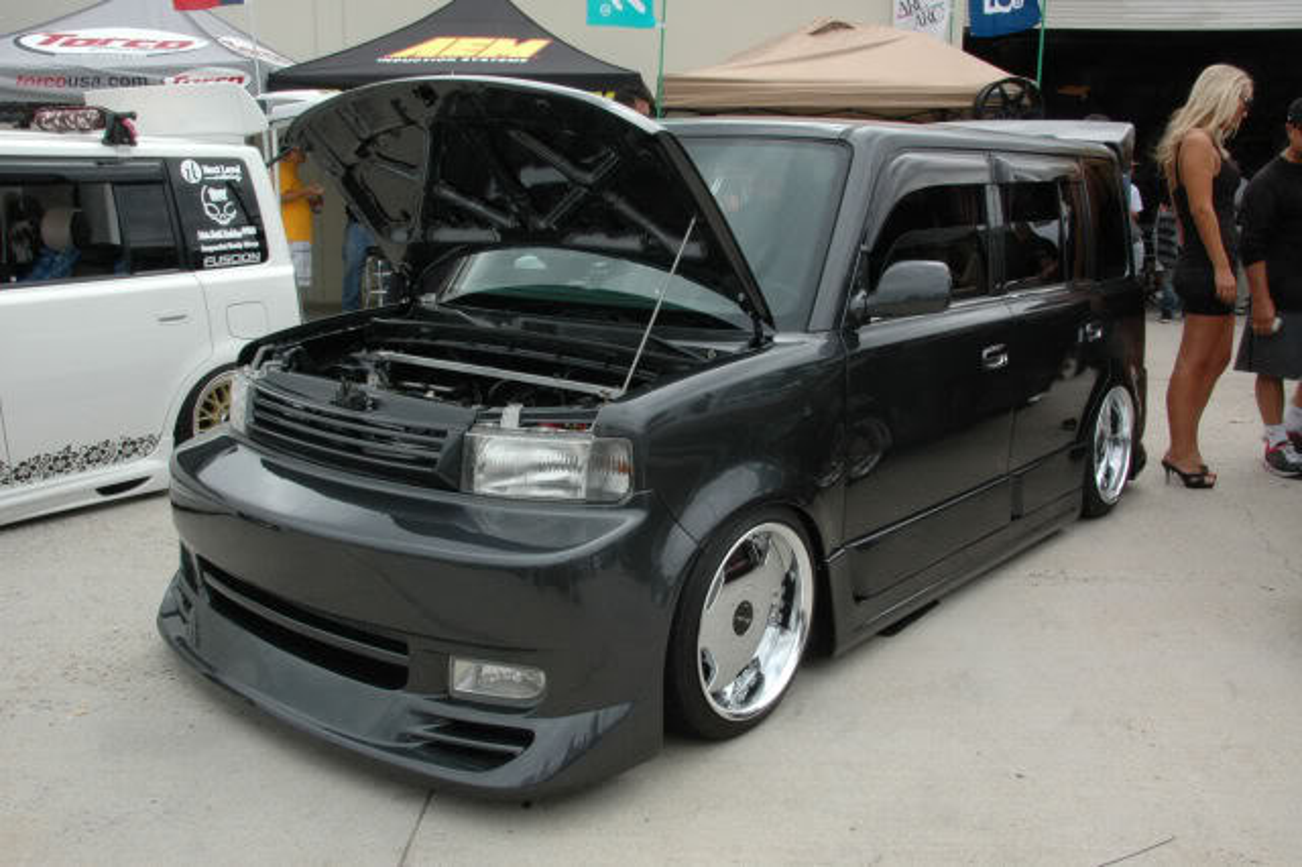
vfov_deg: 39.9
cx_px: 651
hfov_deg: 57.2
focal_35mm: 33
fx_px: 1193
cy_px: 434
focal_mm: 22
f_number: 22
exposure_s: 1/40
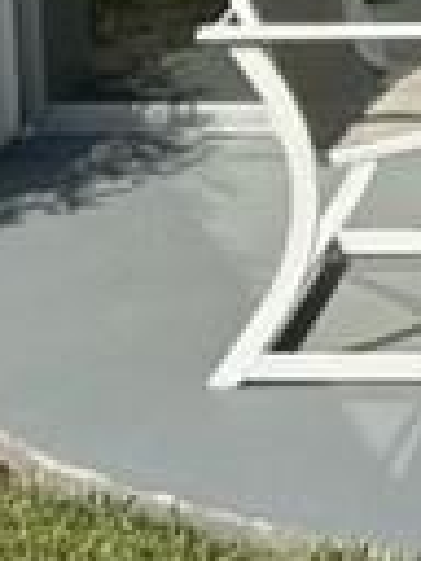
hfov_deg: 10.6
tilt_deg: -6.9
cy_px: -206
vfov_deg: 14.4
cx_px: 798
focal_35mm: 130
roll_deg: +0.0
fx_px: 2108
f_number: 1.5
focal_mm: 5.7
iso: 50
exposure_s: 1/8696
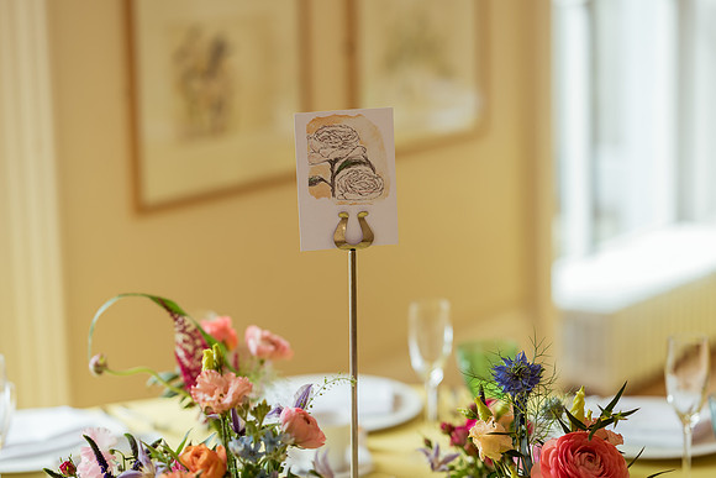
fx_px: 1693
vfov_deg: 16.1
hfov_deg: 23.9
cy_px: 239
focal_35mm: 85
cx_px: 358
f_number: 2.2
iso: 100
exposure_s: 1/200
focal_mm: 85
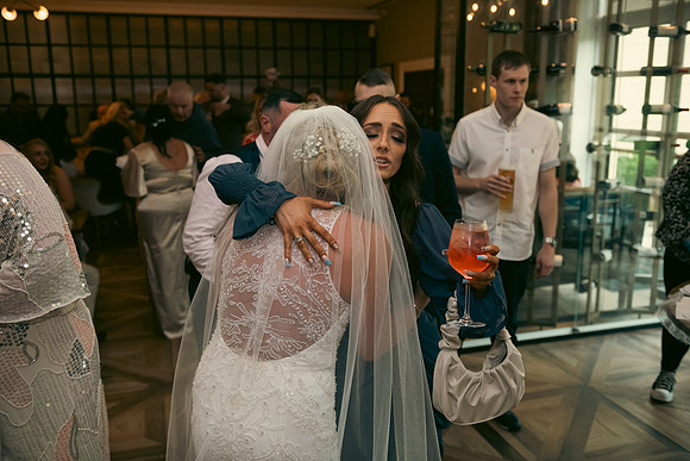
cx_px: 345
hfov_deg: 58.7
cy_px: 230
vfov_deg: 41.1
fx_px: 613
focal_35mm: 32
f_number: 3.5
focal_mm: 32
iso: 800
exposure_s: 1/160
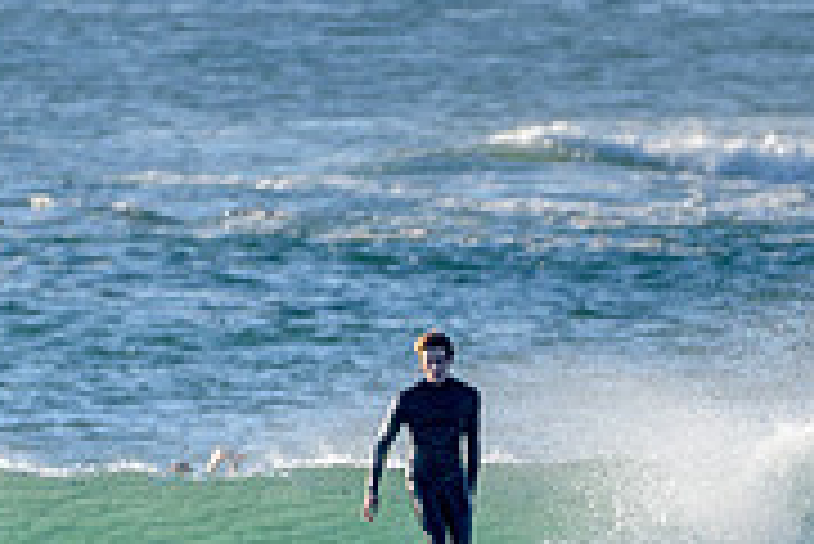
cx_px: 358
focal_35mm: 1938
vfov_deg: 0.7
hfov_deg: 1.1
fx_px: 43854
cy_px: 674
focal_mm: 500
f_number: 5.6
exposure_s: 1/1250
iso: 220
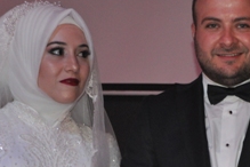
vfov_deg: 8.3
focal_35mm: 166
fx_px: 1153
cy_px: 114
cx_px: 283
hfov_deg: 12.2
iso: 800
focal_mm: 38
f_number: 4.2
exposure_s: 1/60
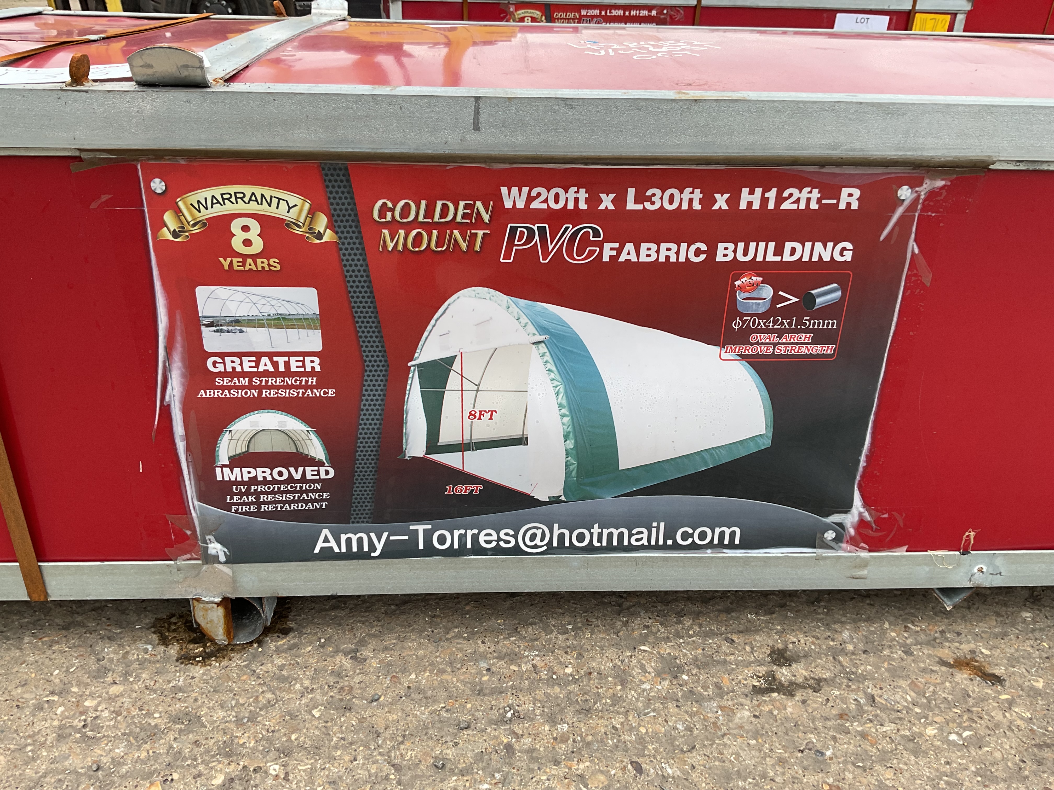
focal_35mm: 29
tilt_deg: -25.7
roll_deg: -2.8
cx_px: 527
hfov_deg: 61.7
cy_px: 395
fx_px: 883
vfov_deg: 48.2
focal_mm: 3
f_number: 1.8
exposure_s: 1/279
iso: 16
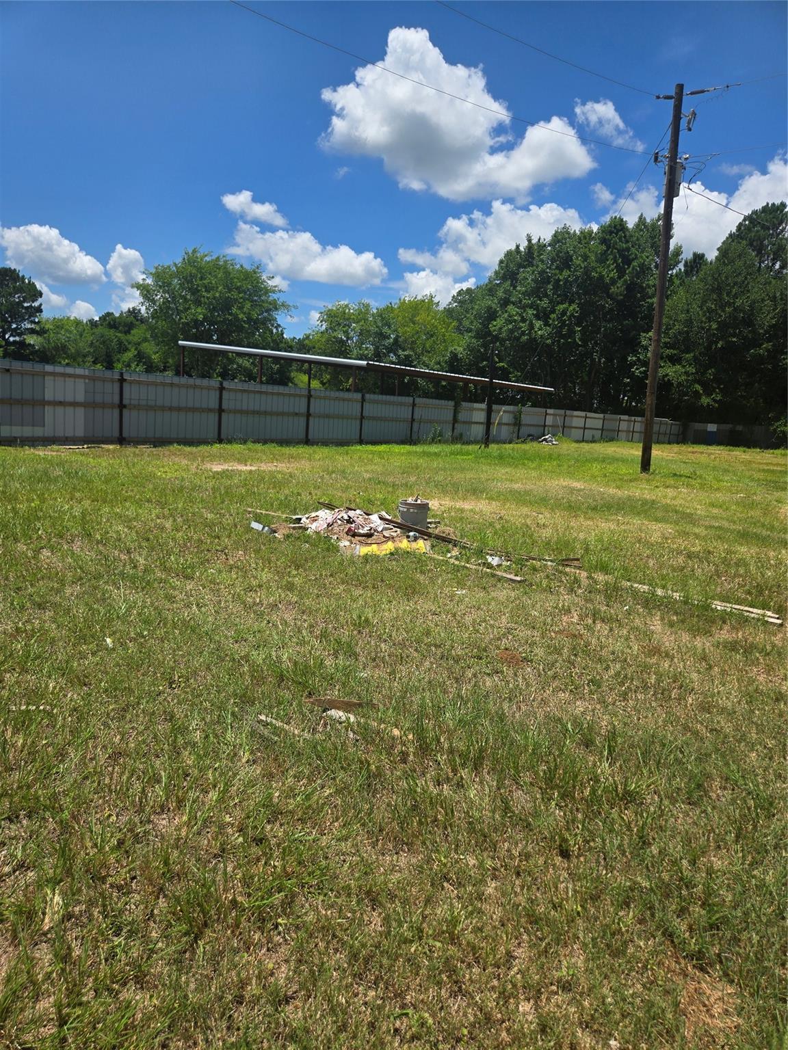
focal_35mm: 23
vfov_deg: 73.9
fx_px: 698
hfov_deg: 58.9
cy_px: 525
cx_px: 394
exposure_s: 1/2397
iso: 25
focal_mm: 5.4
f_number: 1.8
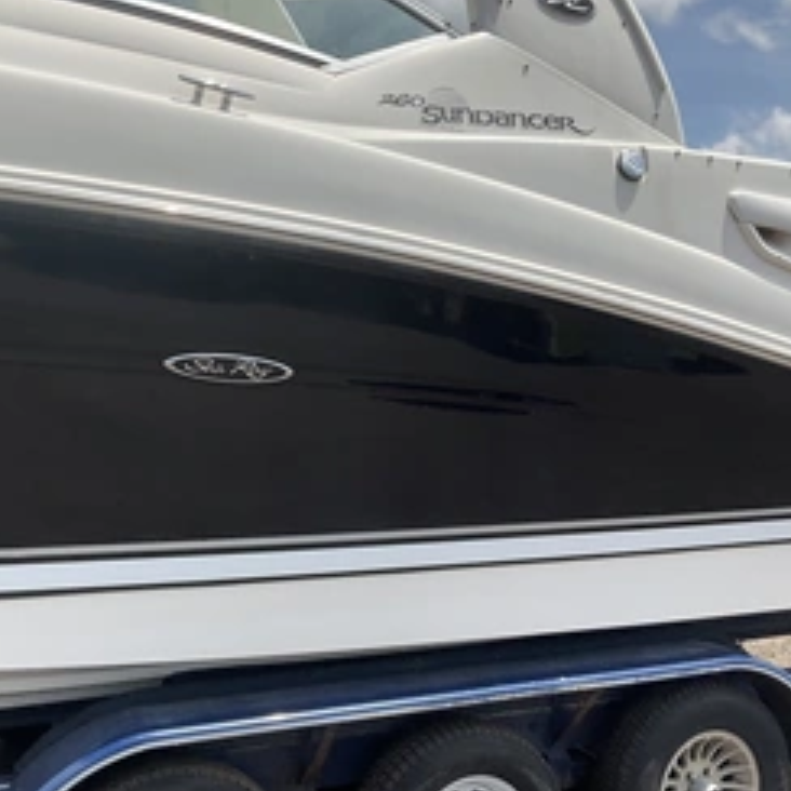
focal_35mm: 42
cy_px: 421
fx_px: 1086
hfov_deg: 39.9
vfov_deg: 40.0
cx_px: 324
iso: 25
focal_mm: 3
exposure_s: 1/1912
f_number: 1.8
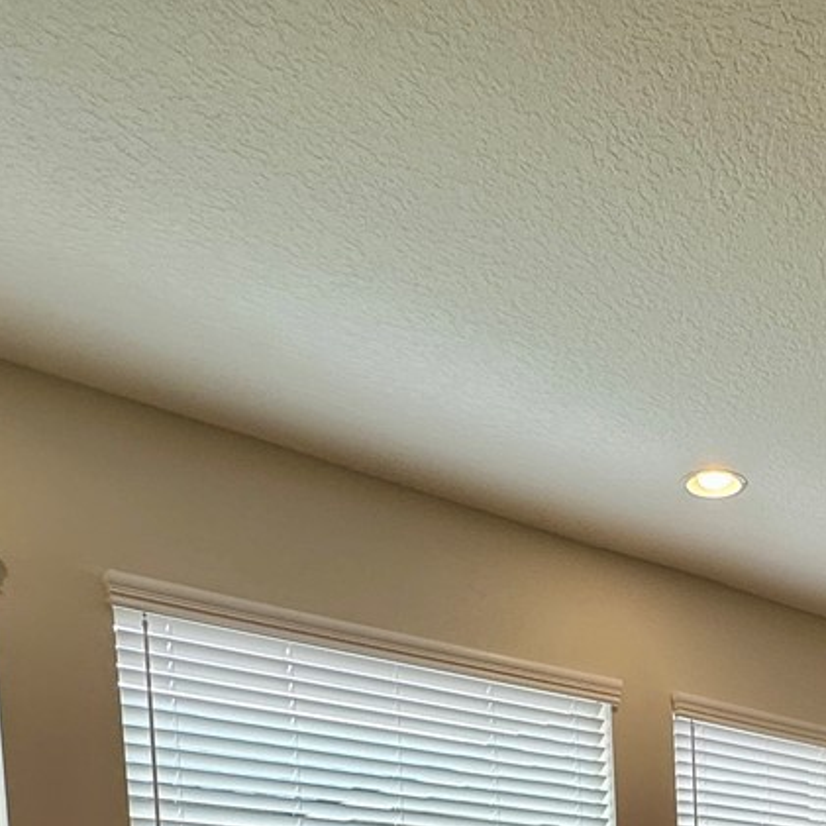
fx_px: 1269
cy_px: 1114
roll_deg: +1.7
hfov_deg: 33.4
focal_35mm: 47
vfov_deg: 28.5
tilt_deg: -3.1
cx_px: 800
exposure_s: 1/120
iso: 50
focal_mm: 2.22
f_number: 2.2
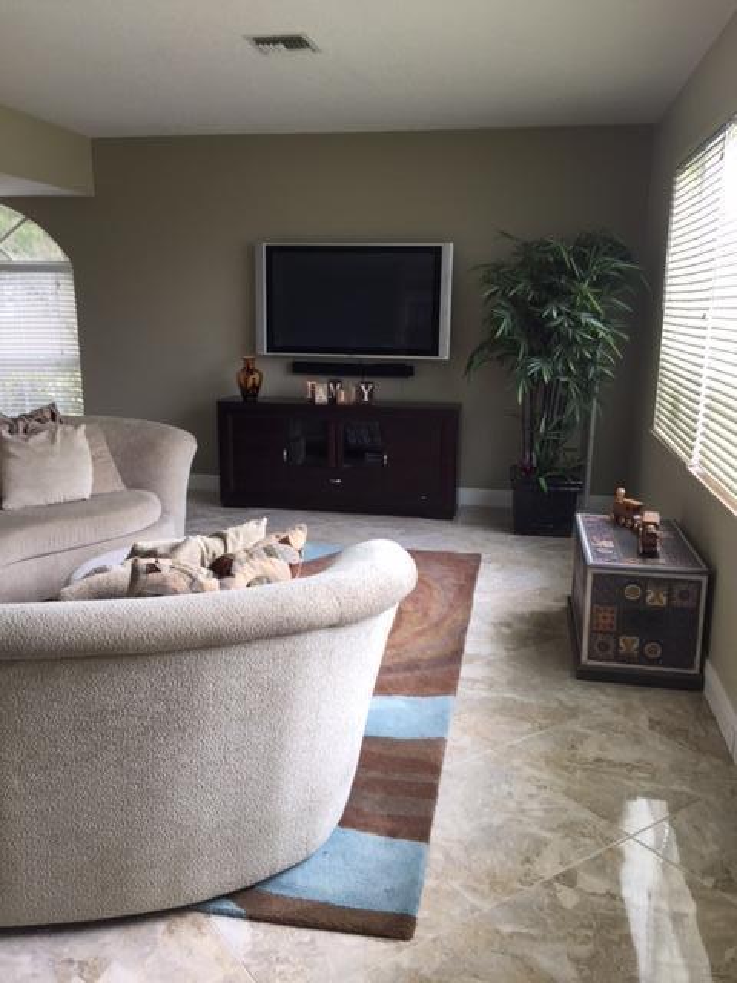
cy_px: 492
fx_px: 823
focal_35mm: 29
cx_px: 368
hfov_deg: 48.2
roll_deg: -0.2
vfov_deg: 61.7
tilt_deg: -13.6
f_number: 2.2
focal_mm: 4.15
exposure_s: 1/120
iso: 40
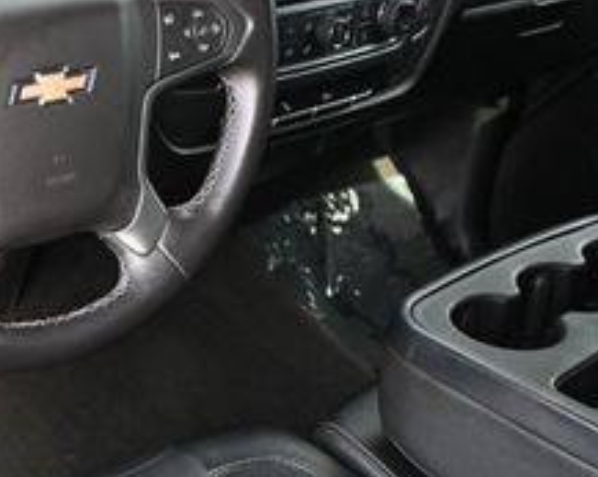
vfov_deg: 21.0
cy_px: 251
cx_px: 74
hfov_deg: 25.5
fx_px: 1285
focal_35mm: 73
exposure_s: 1/125
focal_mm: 17.5
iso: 450
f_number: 3.5
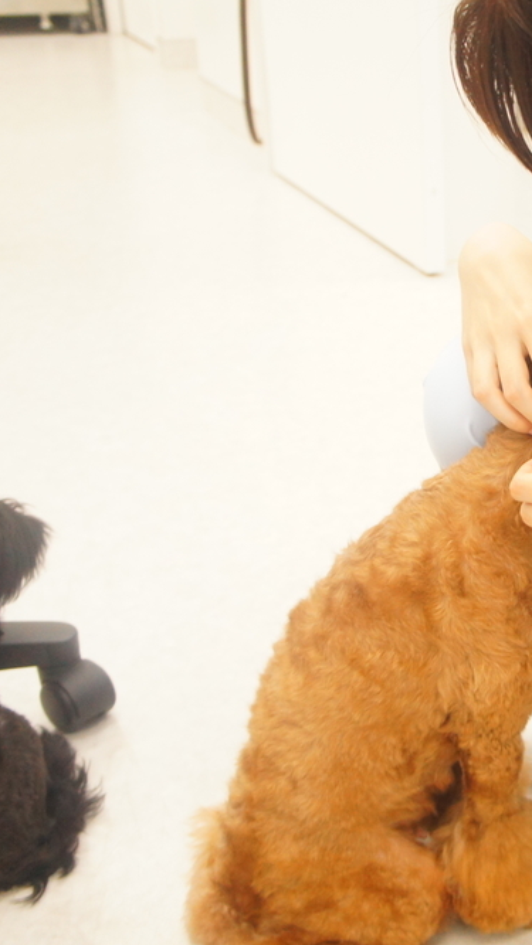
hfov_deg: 21.0
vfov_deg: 39.2
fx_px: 1330
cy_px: 469
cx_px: 643
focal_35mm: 53
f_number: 4
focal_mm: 22
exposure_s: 1/160
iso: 1600
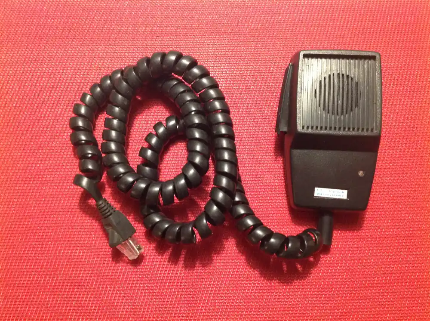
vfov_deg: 40.6
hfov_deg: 52.7
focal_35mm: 35
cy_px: 160
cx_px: 215
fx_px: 434
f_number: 2.4
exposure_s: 1/15
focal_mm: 4.28
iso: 400
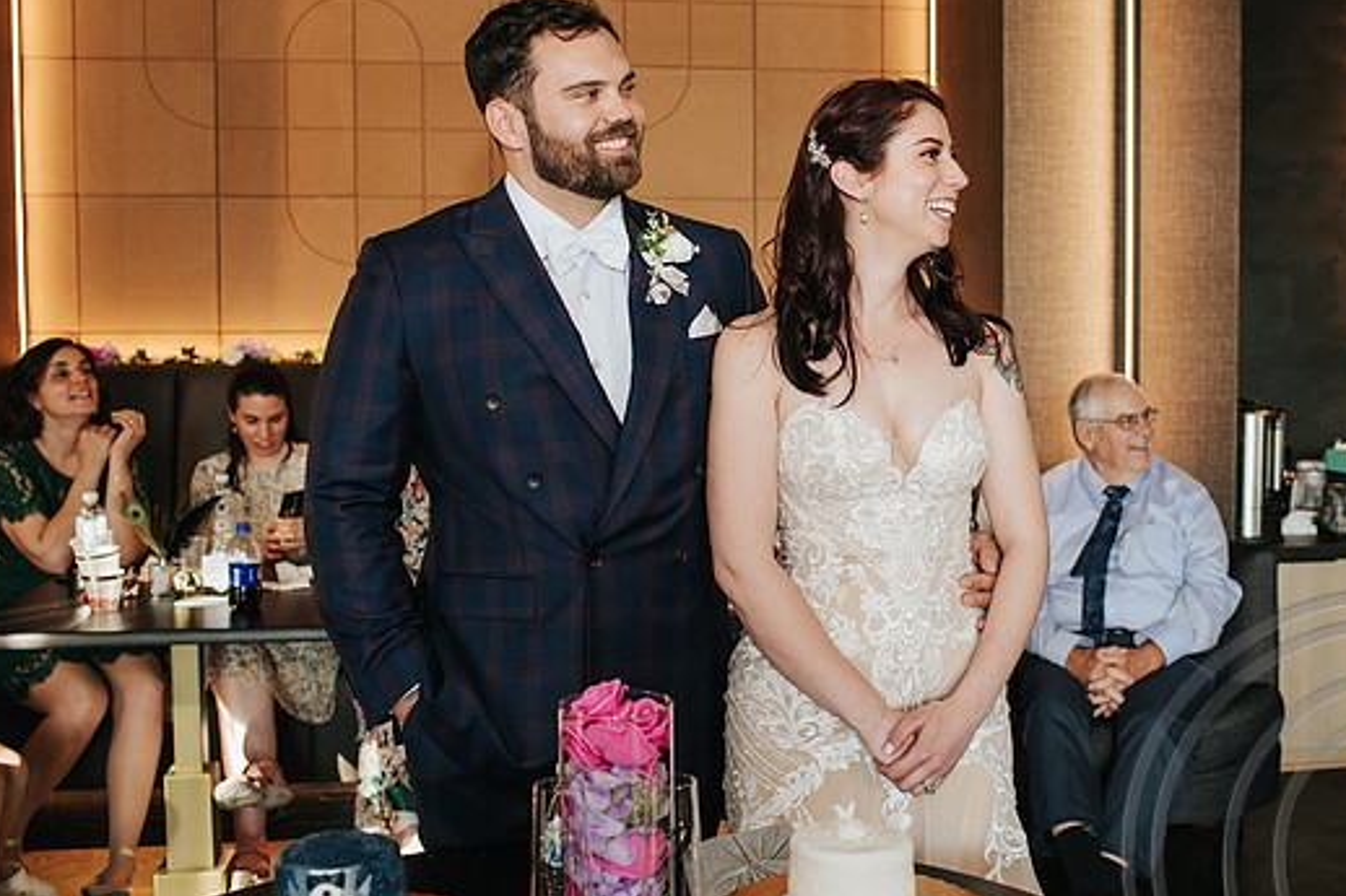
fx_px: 1570
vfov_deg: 31.8
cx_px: 773
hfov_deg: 46.3
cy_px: 403
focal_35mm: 42
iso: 720
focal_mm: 35
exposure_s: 1/160
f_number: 3.5
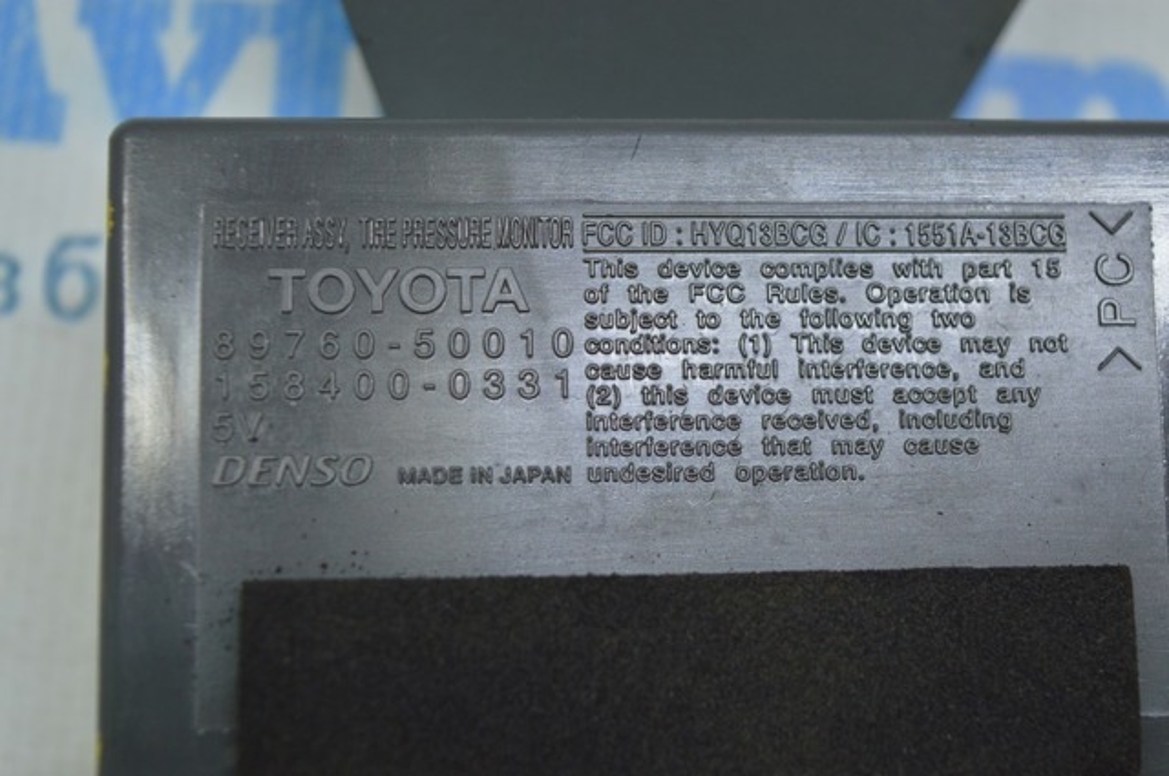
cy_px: 388
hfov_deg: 29.3
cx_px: 584
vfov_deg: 19.7
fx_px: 2238
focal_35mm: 69
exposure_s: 1/60
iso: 400
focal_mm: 46
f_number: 5
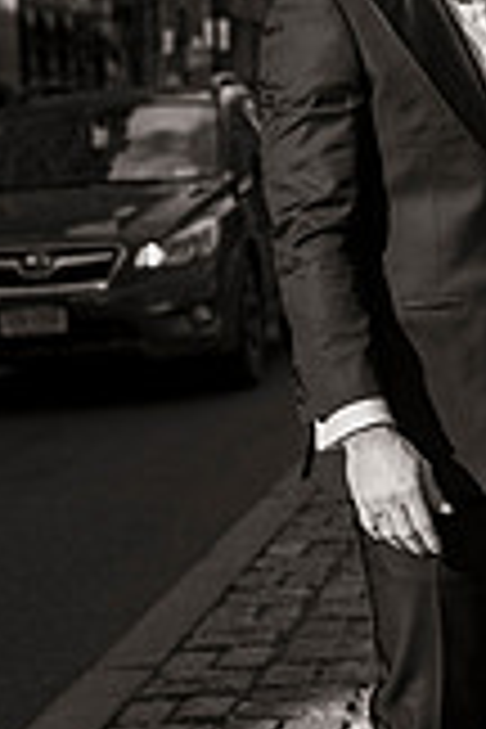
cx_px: 603
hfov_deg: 9.7
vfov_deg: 14.6
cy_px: 72
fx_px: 2815
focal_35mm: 139
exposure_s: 1/4000
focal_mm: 50
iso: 500
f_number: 4
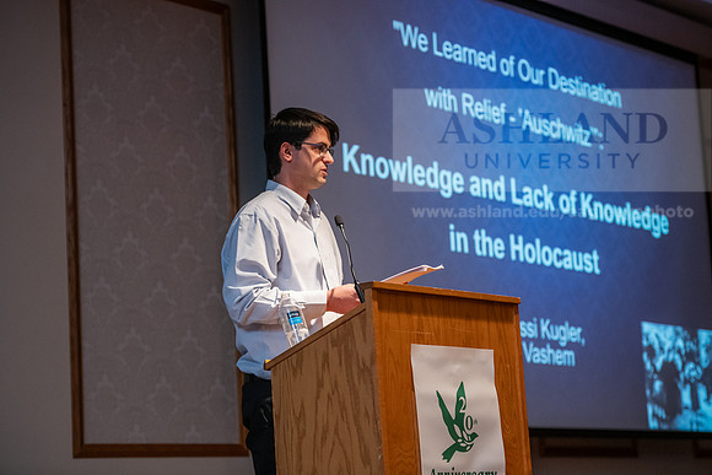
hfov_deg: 21.5
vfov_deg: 14.4
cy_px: 238
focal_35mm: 95
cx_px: 356
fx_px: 1879
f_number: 3.2
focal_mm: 95
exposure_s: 1/200
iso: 2500
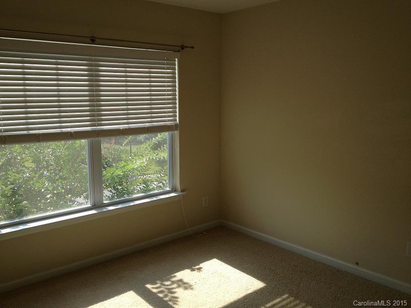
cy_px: 154
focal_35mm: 35
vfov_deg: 40.7
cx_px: 206
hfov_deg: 52.6
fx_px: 416
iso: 64
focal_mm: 4.28
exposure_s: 1/431
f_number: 2.4
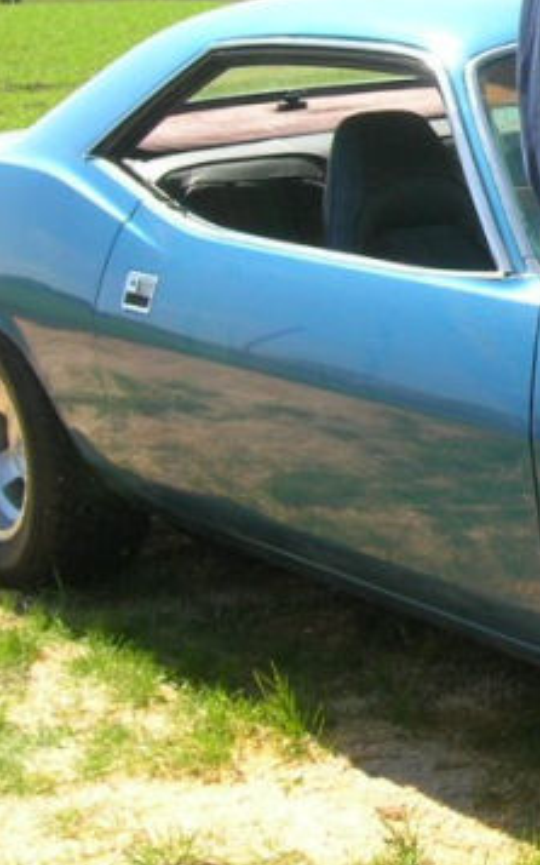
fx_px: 2261
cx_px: 794
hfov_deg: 12.9
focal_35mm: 96
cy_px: 223
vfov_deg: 21.5
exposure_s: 1/150
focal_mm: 6.4
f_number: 5
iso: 50
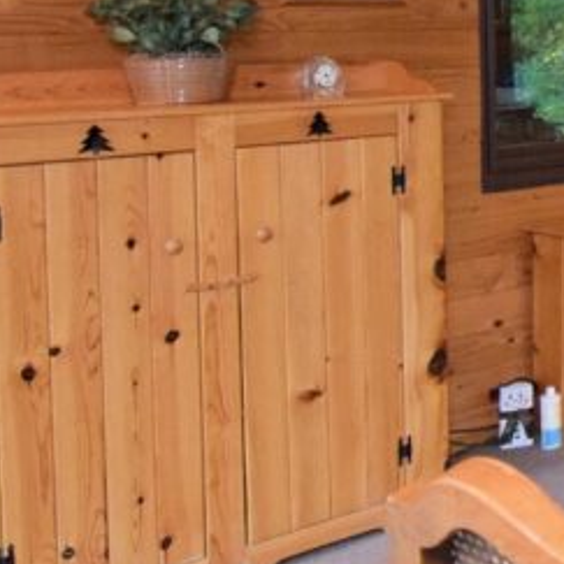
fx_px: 1161
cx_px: 1000
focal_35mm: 63
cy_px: 51
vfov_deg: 26.3
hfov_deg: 20.1
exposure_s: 1/60
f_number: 4.5
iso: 1600
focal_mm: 10
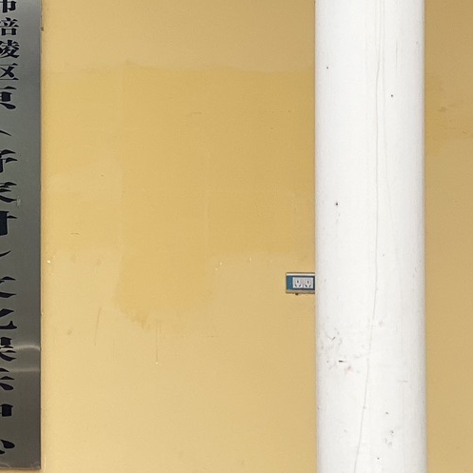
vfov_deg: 9.4
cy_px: 91
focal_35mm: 185
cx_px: -177
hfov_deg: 9.3
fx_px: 2860
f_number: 2
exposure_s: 1/158
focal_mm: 6
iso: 20
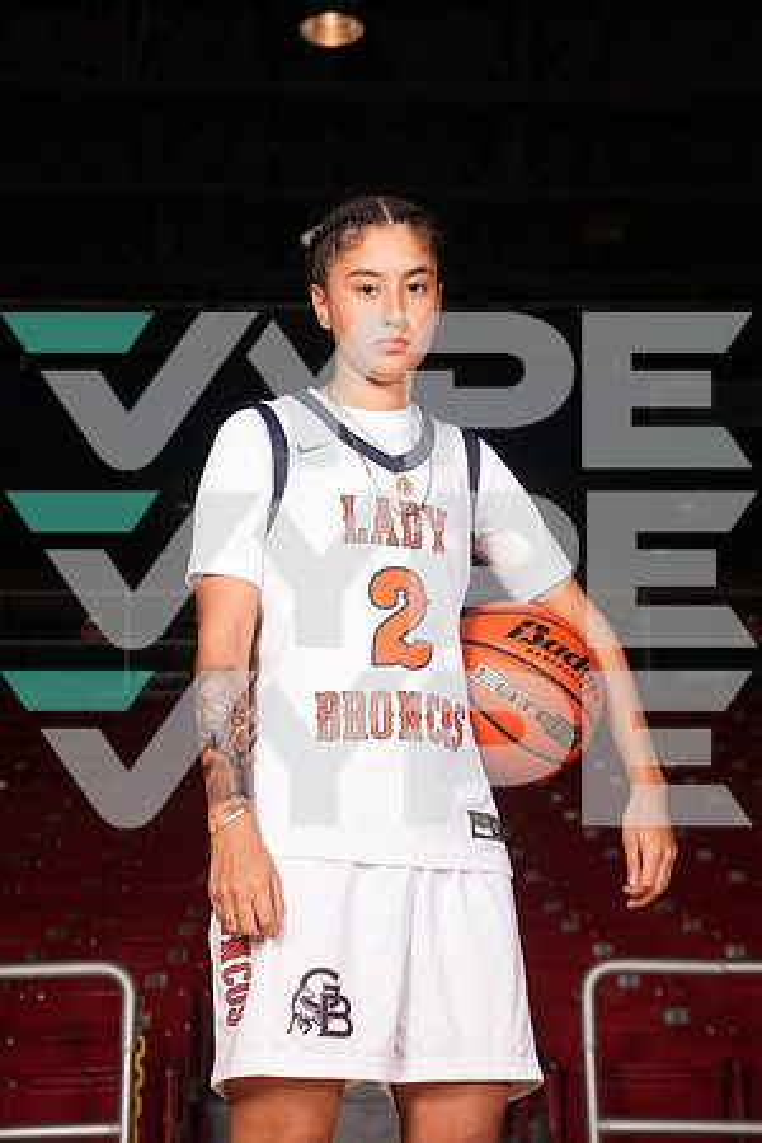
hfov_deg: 19.5
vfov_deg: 28.8
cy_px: 572
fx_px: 2222
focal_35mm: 70
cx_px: 381
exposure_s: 1/200
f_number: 6.3
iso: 400
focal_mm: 70
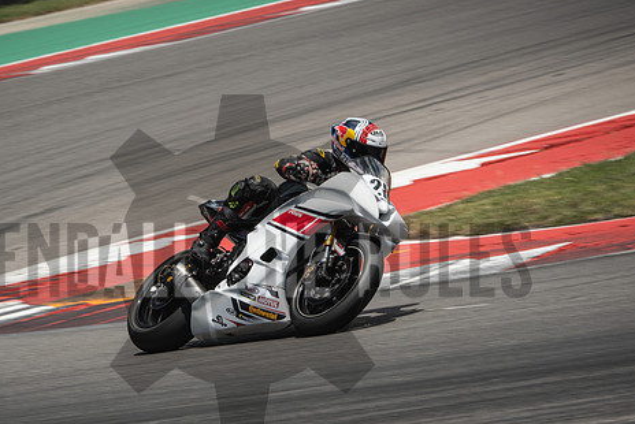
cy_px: 262
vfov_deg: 3.7
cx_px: 242
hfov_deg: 5.5
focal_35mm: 375
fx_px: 6618
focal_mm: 200
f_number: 9
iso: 125
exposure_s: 1/250
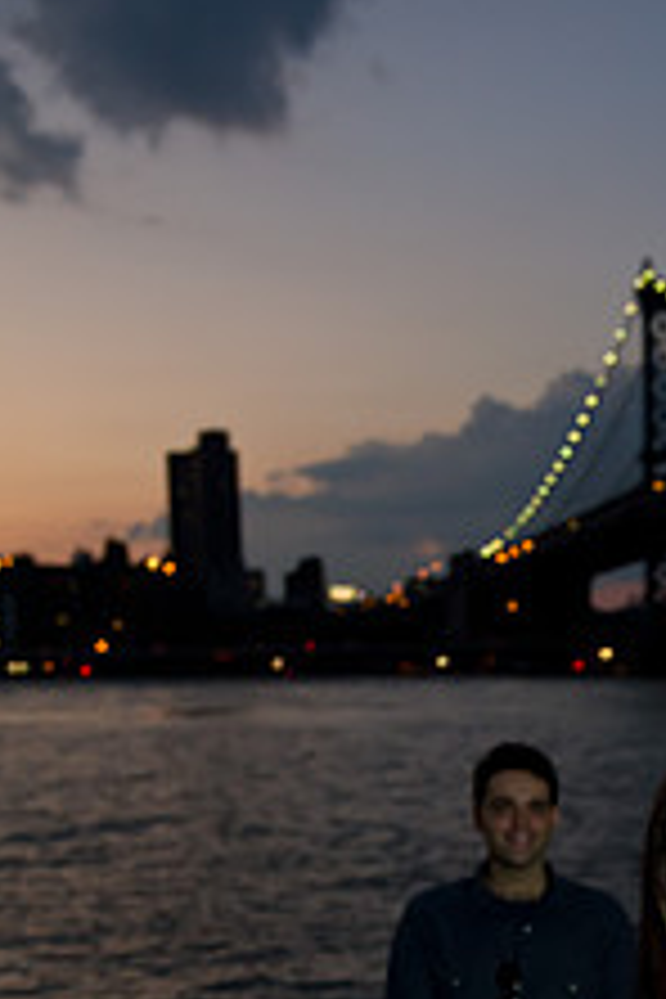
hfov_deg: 18.3
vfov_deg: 26.7
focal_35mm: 73
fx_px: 2026
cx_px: 628
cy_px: 918
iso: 800
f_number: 4
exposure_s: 1/125
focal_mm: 36
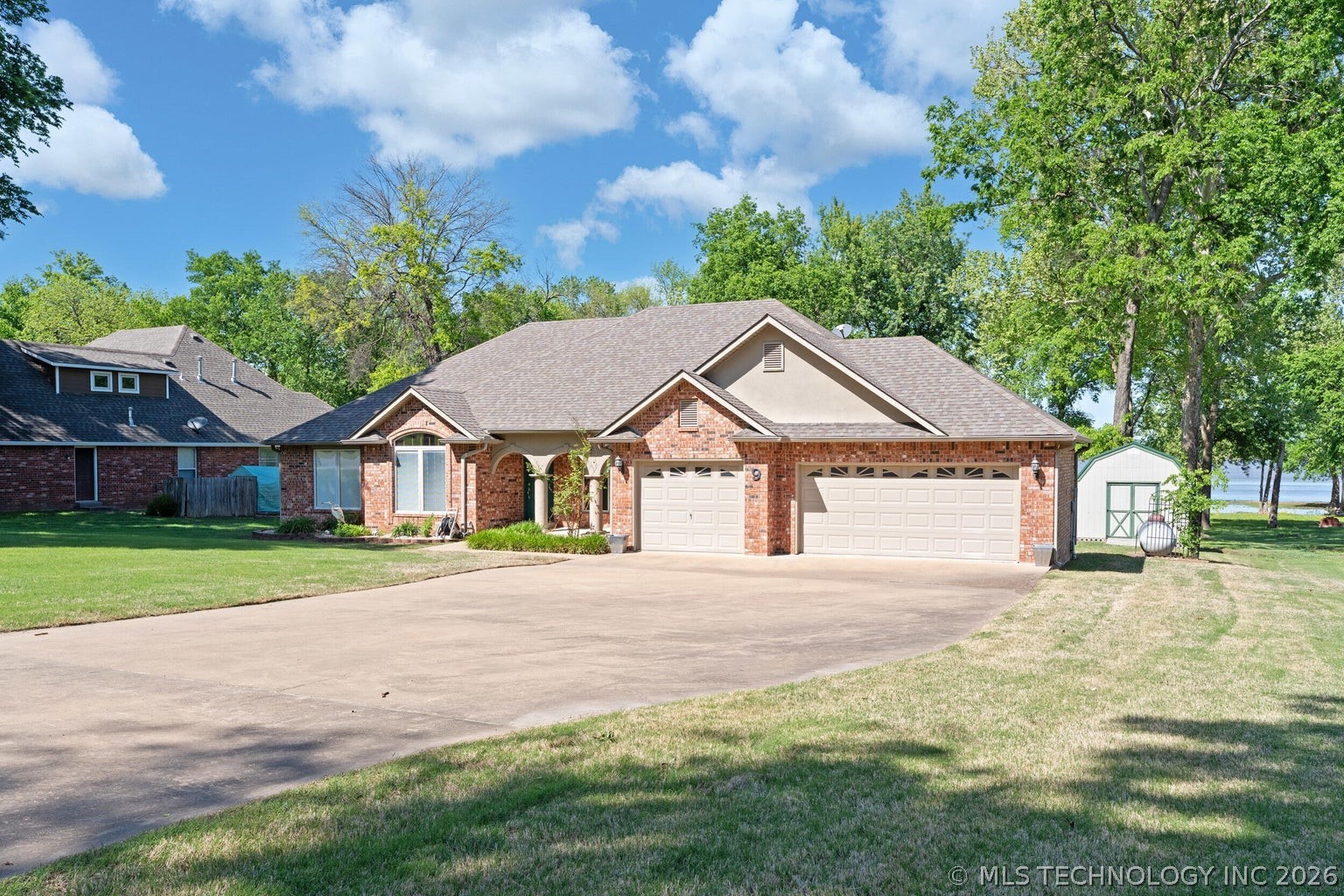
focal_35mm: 28
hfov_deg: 65.5
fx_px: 1045
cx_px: 672
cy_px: 448
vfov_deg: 46.4
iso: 200
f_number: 9
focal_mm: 28
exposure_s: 1/160
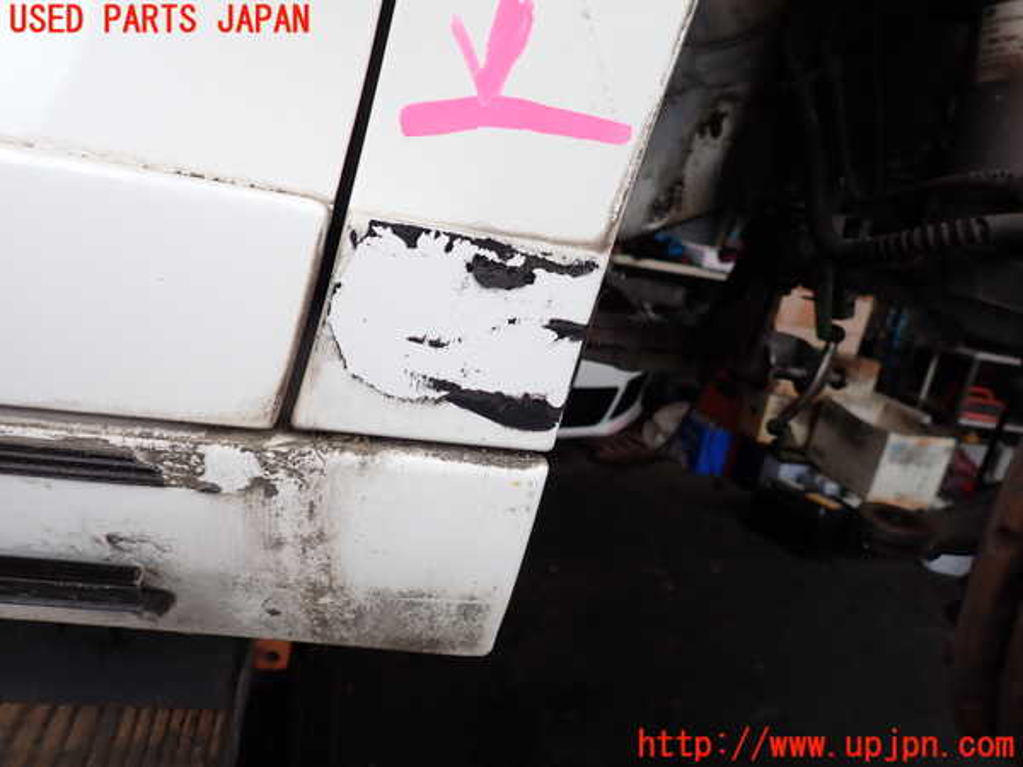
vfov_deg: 54.9
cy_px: 384
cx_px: 512
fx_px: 739
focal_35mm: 25
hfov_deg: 69.4
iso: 100
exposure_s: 1/125
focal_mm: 4.5
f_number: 2.8
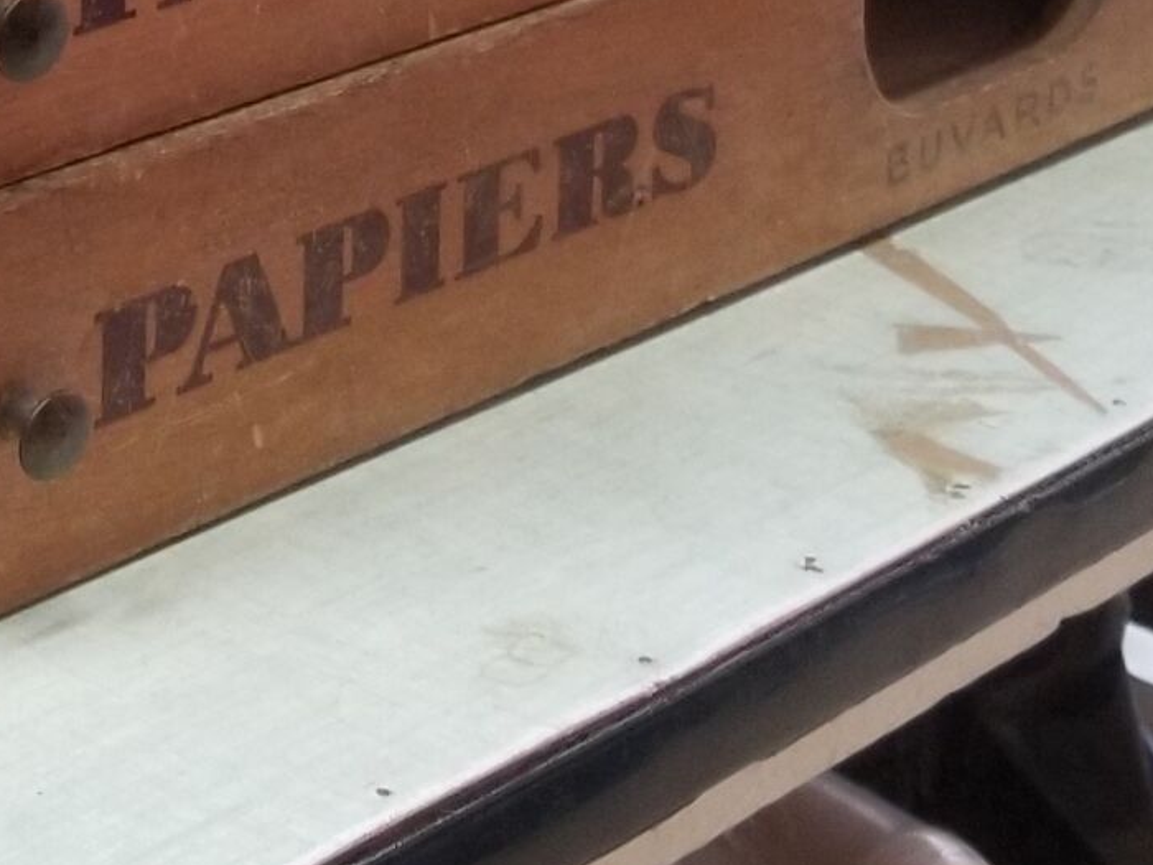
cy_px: -470
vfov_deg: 13.0
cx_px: 33
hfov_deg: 18.0
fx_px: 3564
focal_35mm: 107
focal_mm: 4.25
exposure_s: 1/33
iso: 160
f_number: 1.7
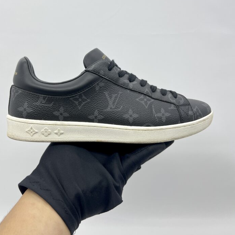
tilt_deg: -12.3
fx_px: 261
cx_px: 107
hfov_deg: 48.4
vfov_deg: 48.3
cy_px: 98
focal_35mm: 34
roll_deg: +1.2
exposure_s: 1/127
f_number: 1.5
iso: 32
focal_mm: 5.7
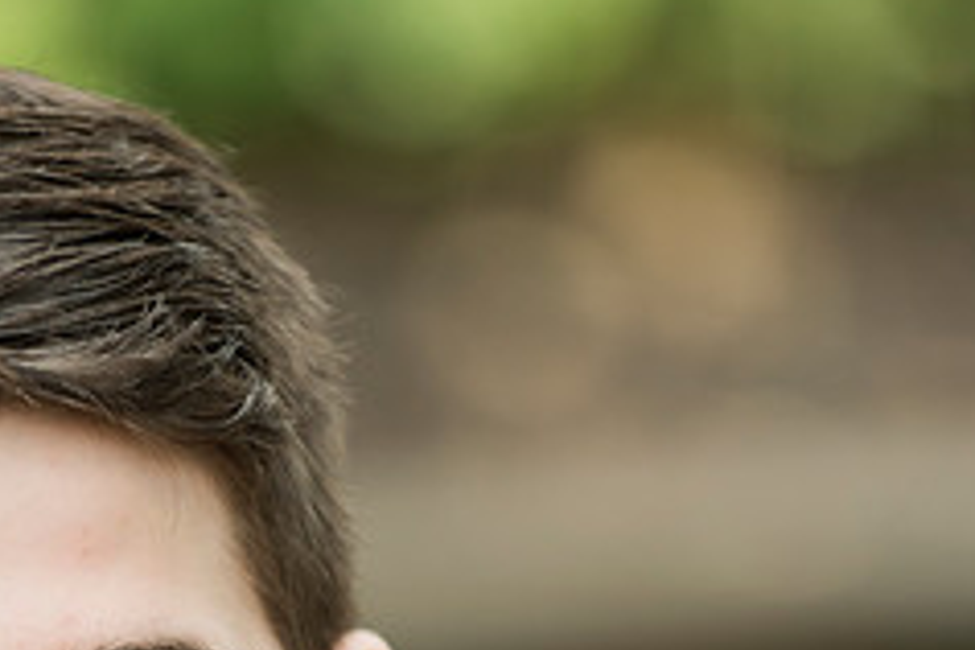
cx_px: 222
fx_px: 13243
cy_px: 780
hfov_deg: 4.2
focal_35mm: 489
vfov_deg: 2.8
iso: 400
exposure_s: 1/640
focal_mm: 200
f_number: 3.5
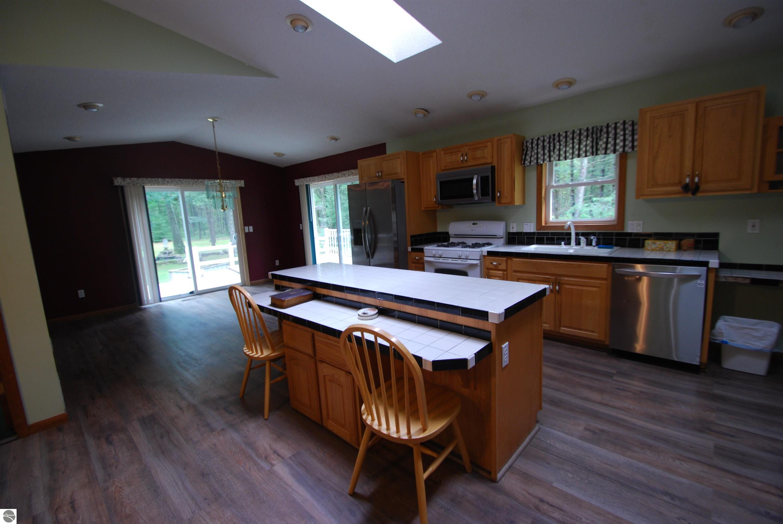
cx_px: 392
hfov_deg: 100.3
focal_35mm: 15
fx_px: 327
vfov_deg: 77.5
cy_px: 262
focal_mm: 10
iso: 280
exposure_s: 1/30
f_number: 3.5
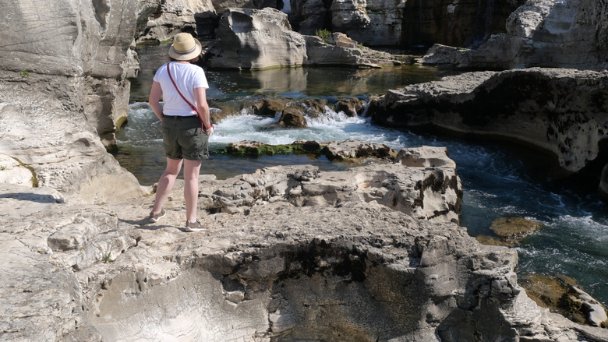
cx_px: 299
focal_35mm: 38
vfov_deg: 31.0
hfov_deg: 52.8
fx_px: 613
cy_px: 122
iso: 200
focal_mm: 17
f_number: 9
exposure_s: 1/500
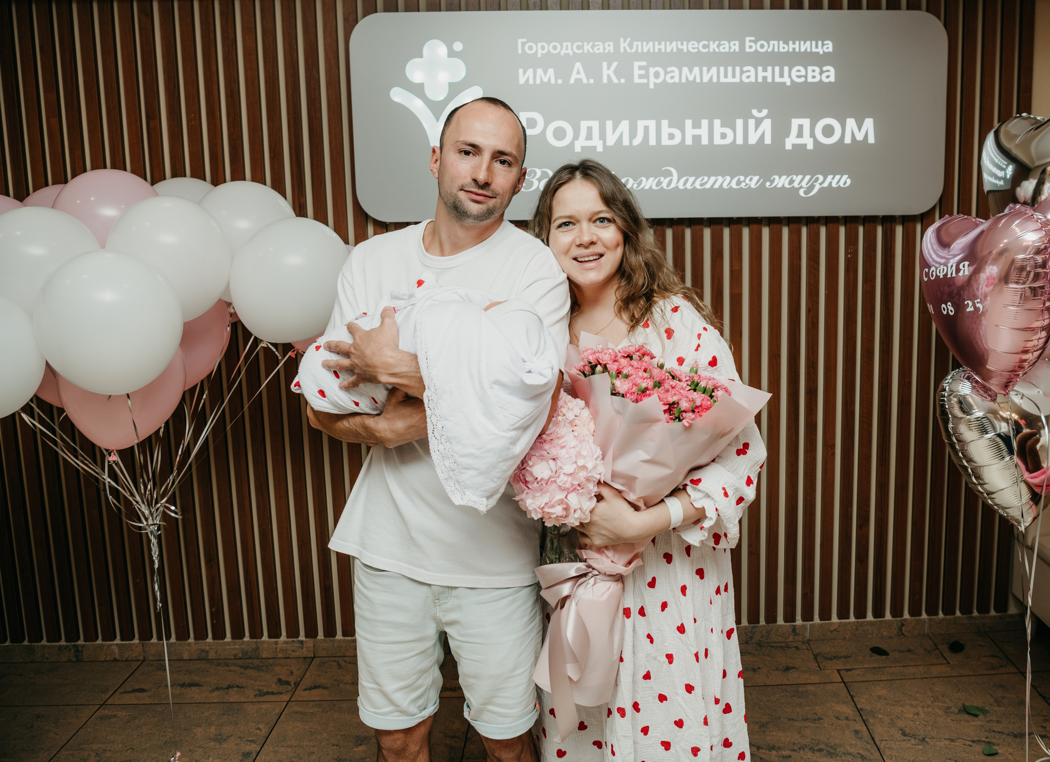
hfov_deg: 56.7
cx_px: 625
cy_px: 345
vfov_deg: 43.1
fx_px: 965
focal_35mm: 32
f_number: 4
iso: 160
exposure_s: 1/160
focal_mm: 27
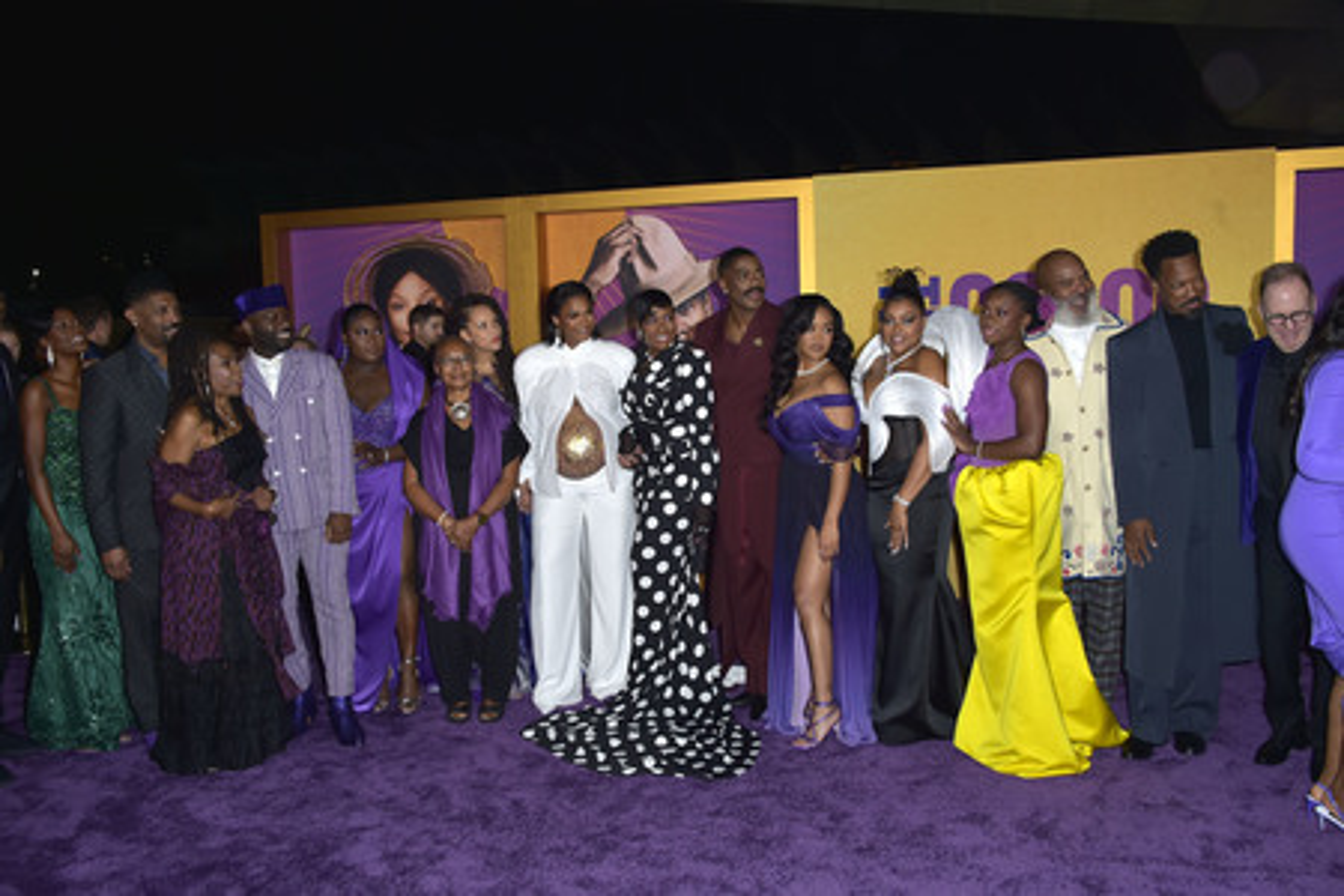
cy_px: 448
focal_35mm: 32
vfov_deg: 41.1
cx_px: 672
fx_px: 1195
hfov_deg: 58.7
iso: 320
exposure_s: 1/250
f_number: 6.3
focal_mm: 32
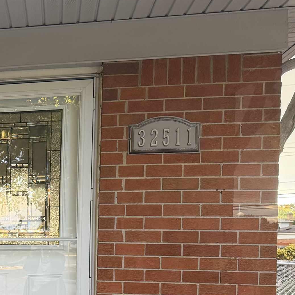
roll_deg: +0.7
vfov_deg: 26.5
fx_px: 607
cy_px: 256
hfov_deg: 23.9
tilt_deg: -2.7
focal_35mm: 63
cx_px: -92
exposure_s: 1/93
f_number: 1.78
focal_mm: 6.76
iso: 200
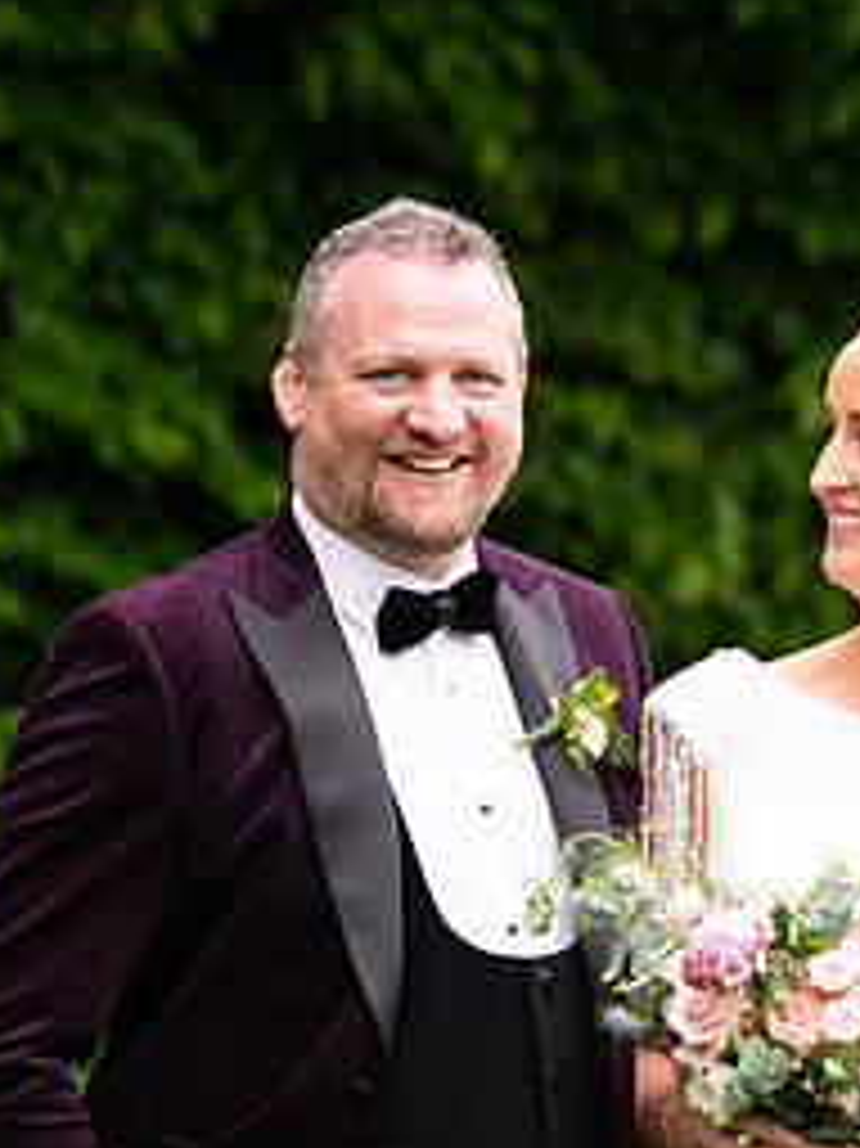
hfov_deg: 4.4
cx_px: 459
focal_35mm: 339
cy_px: 813
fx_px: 11239
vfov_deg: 5.8
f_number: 3.5
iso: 250
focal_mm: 155
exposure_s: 1/200
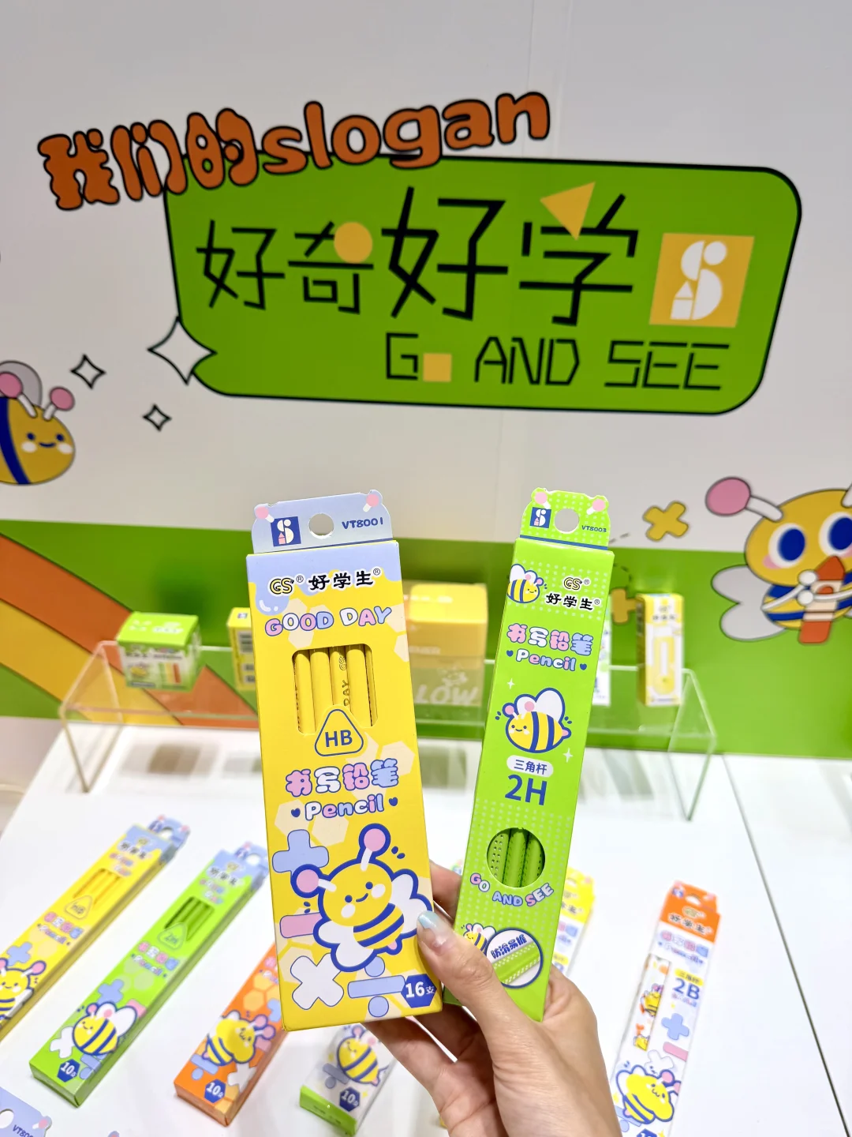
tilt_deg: -33.3
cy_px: 568
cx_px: 426
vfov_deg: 71.6
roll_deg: -1.1
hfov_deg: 56.8
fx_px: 788
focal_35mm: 24
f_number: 1.78
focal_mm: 6.76
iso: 80
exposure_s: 1/637
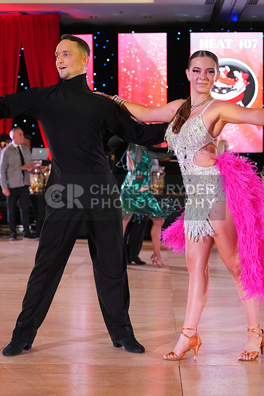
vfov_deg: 28.8
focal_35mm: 70
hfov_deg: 19.5
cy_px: 198
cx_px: 132
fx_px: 769
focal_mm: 70
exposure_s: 1/250
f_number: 4.5
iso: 3200
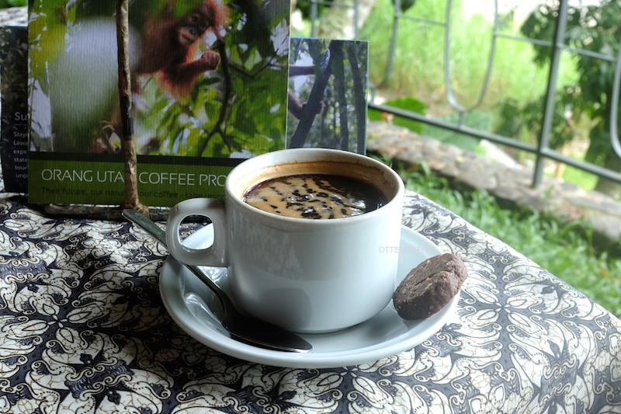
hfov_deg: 47.4
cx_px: 310
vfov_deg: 32.6
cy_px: 207
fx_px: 707
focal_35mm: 41
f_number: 10
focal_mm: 27
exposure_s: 1/60
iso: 500
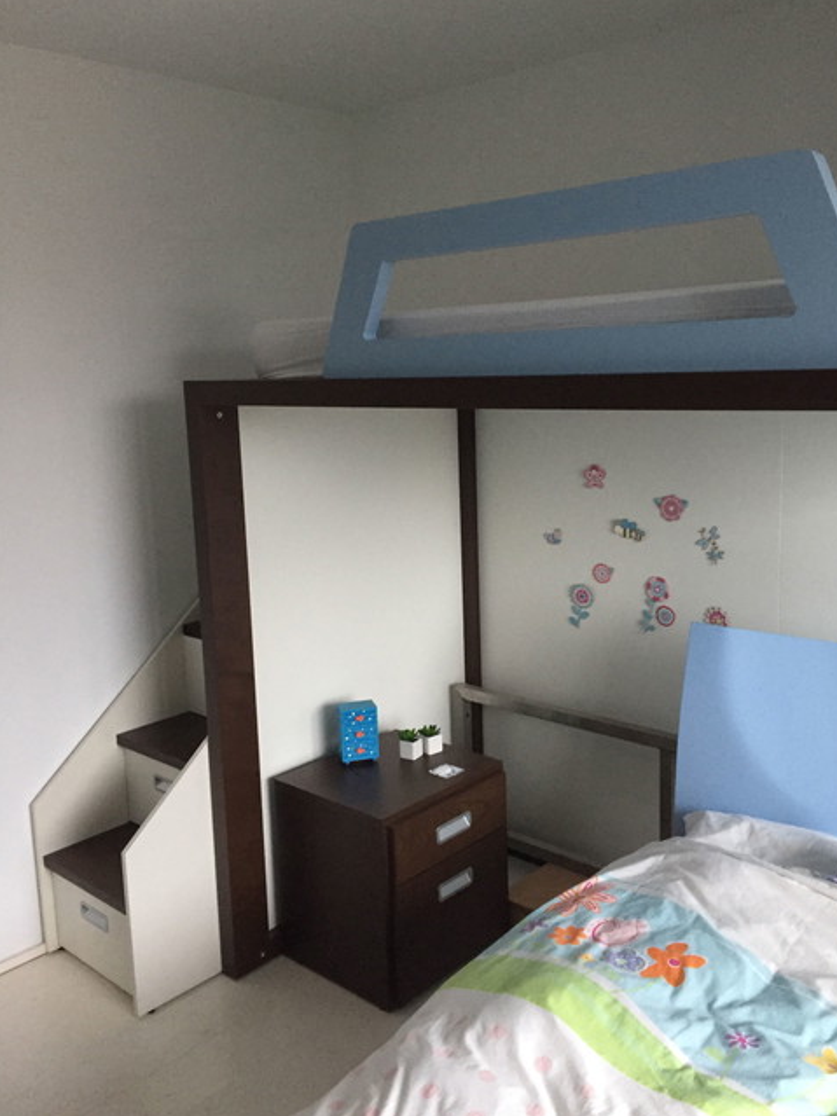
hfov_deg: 45.4
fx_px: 1000
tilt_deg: -8.7
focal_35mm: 31
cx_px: 442
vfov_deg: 58.3
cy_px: 535
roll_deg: +2.2
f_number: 2.2
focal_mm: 4.15
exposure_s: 1/33
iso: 250
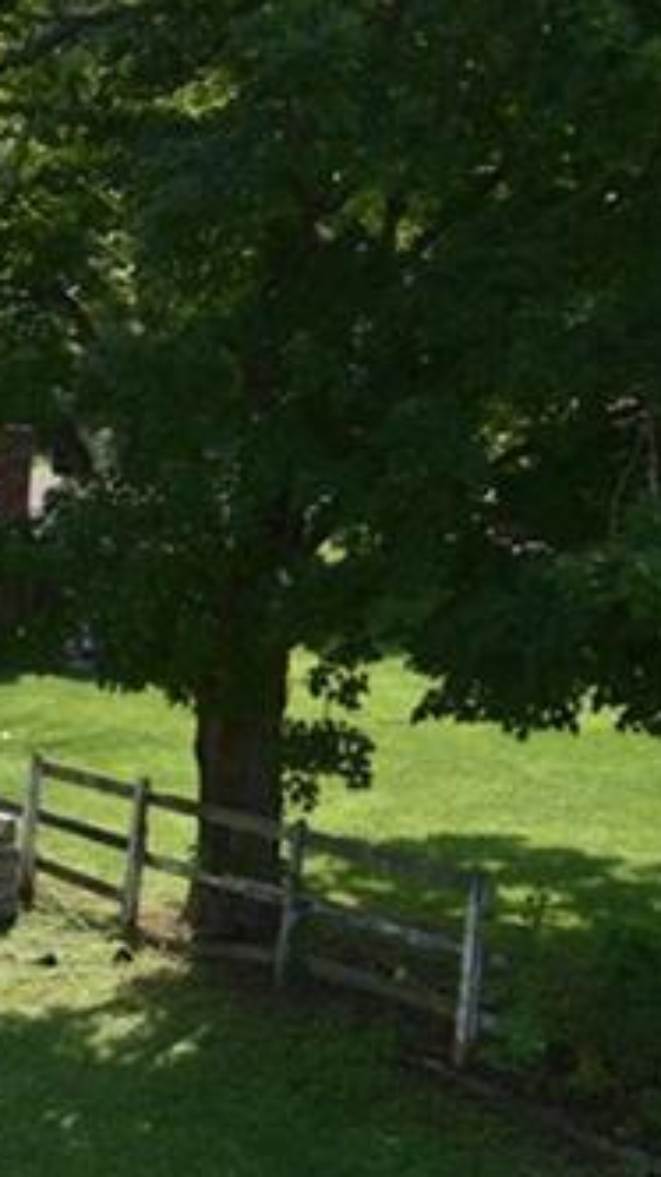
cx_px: -392
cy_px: 949
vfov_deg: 34.9
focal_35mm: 58
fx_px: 1810
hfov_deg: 18.0
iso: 100
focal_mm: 18
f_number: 7.1
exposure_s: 1/200
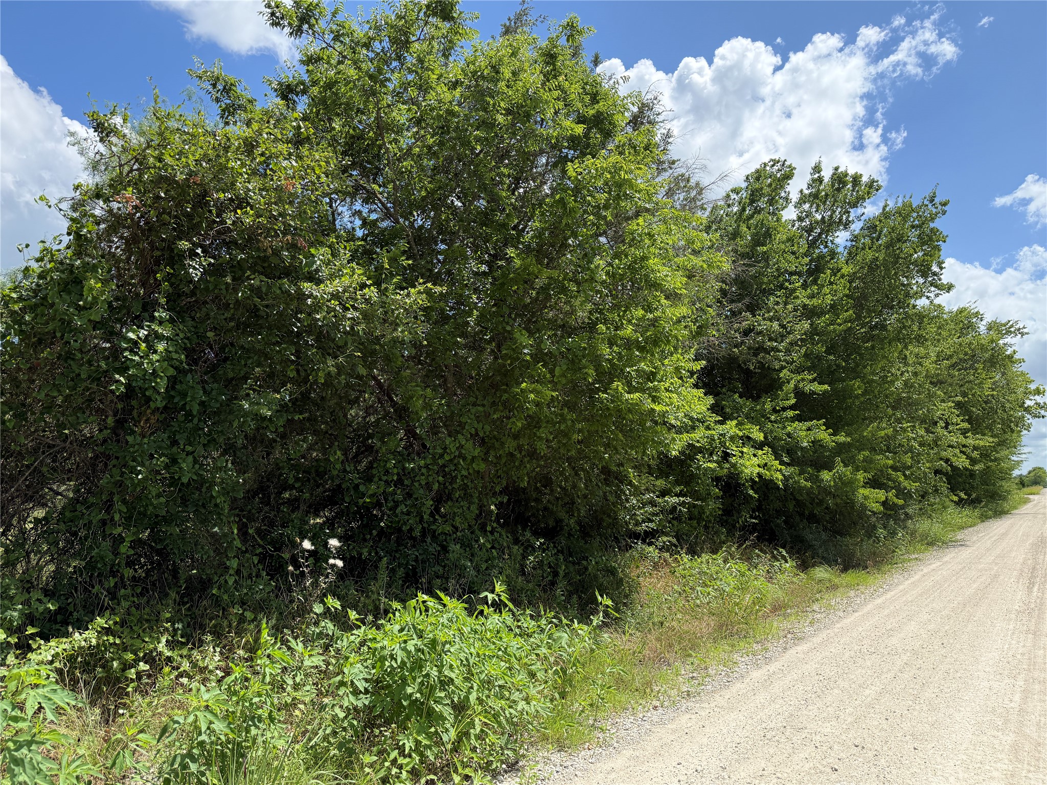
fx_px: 726
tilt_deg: +6.7
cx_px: 524
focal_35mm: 24
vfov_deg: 56.8
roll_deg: -0.8
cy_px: 392
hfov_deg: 71.6
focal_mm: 6.76
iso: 100
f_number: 1.78
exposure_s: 1/3953
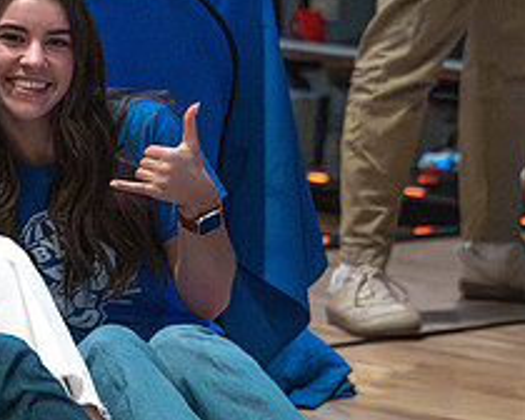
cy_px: 155
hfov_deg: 6.1
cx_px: -142
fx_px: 4863
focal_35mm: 313
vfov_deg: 4.9
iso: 10000
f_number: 3.5
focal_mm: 105
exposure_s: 1/500
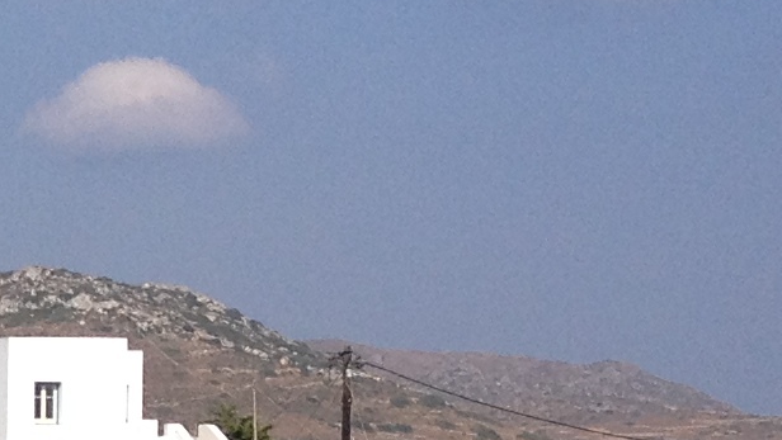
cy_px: 531
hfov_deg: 9.7
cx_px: -944
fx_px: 4190
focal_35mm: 202
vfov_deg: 6.0
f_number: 2.4
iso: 50
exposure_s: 1/2045
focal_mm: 4.28
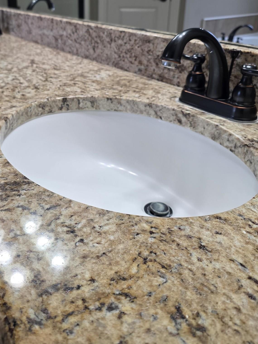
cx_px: 69
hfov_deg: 39.7
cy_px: 119
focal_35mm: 35
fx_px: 348
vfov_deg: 51.8
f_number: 1.7
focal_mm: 6.3
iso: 125
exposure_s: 1/120
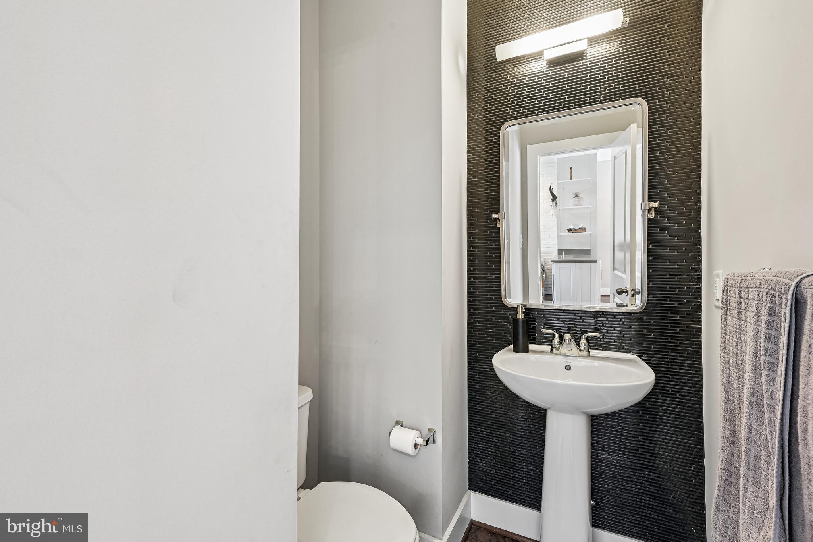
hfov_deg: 98.5
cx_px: 406
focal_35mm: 16
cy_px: 271
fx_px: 350
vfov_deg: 75.5
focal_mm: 15.5
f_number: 8
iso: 400
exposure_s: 1/3.33
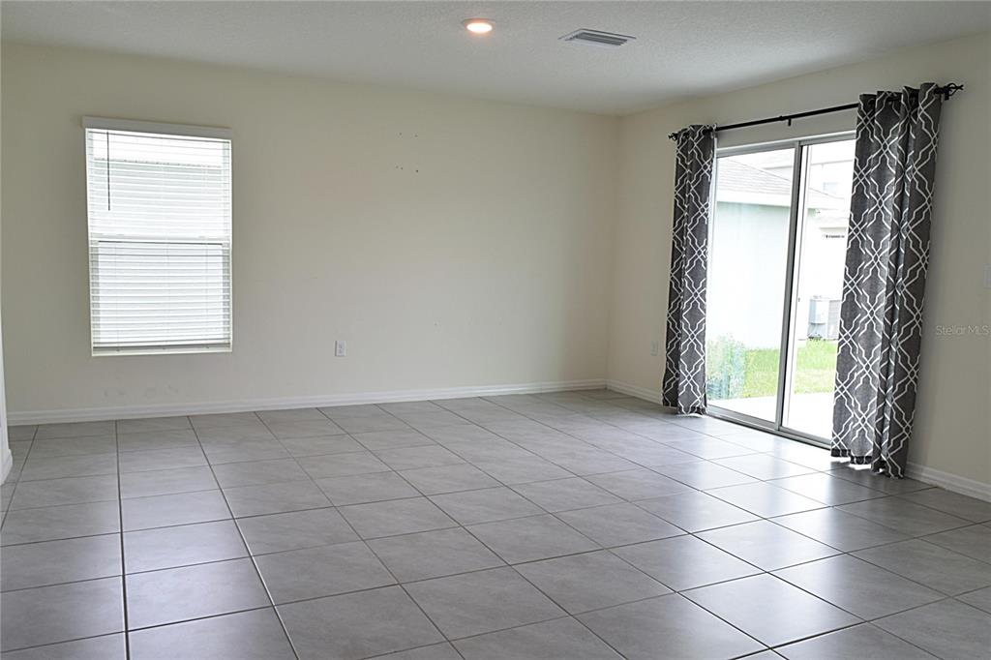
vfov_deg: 47.9
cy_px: 330
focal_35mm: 27
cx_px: 496
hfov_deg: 67.4
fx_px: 743
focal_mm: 18
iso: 200
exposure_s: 1/10
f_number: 11
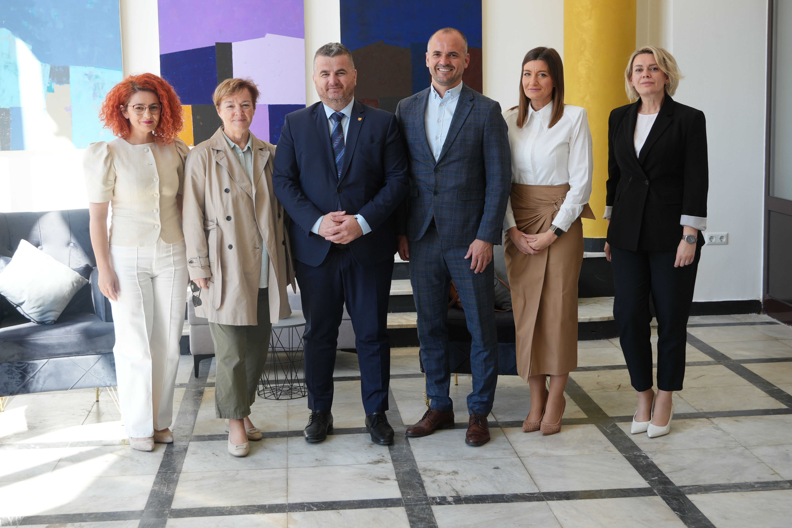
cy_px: 209
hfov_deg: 36.2
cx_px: 389
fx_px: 1210
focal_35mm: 55
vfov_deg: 24.6
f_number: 5
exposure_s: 1/60
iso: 100
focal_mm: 30
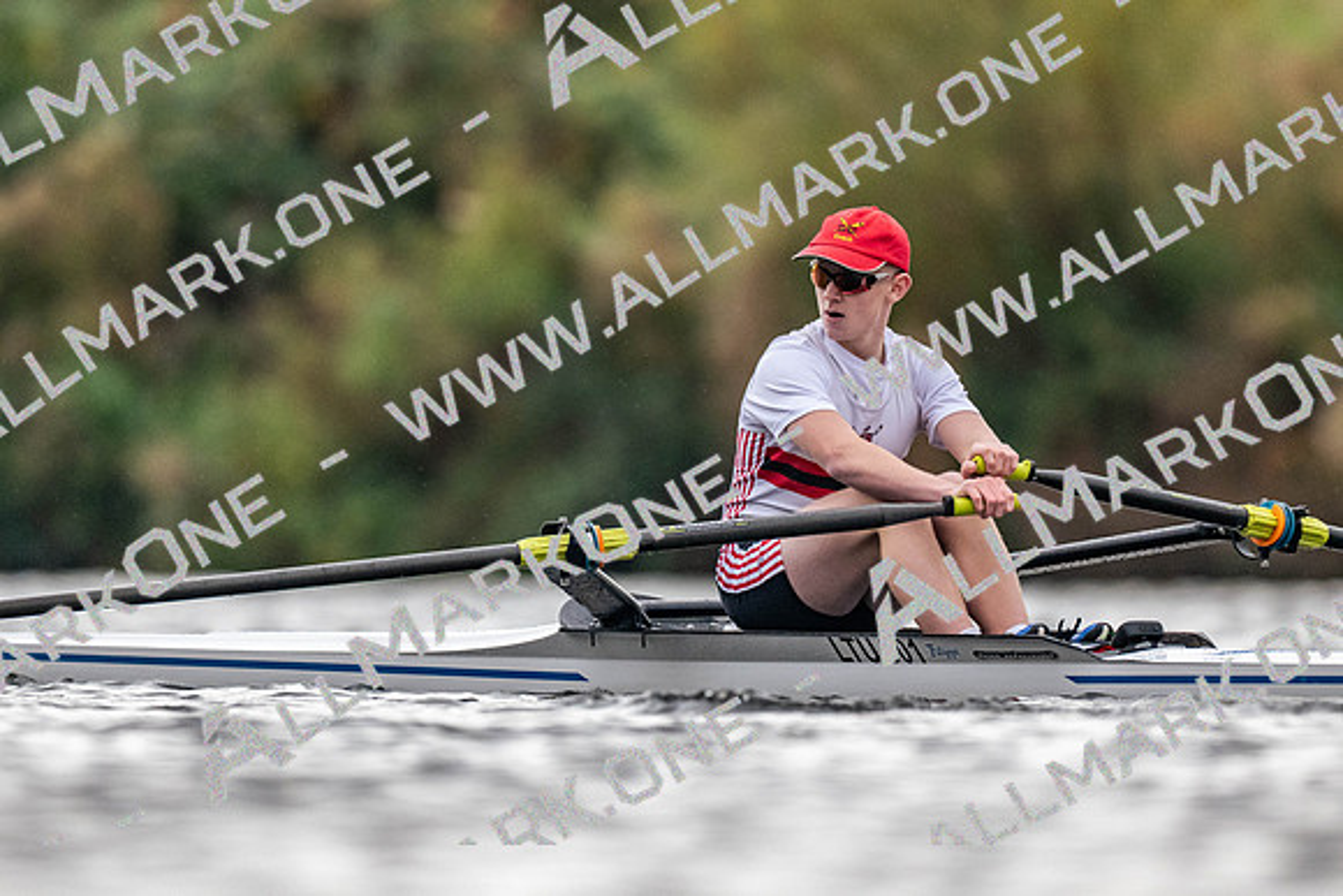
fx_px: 33599
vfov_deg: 1.5
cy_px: 448
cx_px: 672
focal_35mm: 900
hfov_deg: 2.3
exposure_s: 1/2500
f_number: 4
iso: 2200
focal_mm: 600
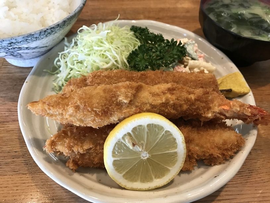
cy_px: 102
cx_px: 135
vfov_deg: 49.7
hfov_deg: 63.5
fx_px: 218
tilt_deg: -51.9
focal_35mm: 28
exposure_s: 1/20
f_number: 1.8
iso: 32
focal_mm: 3.99
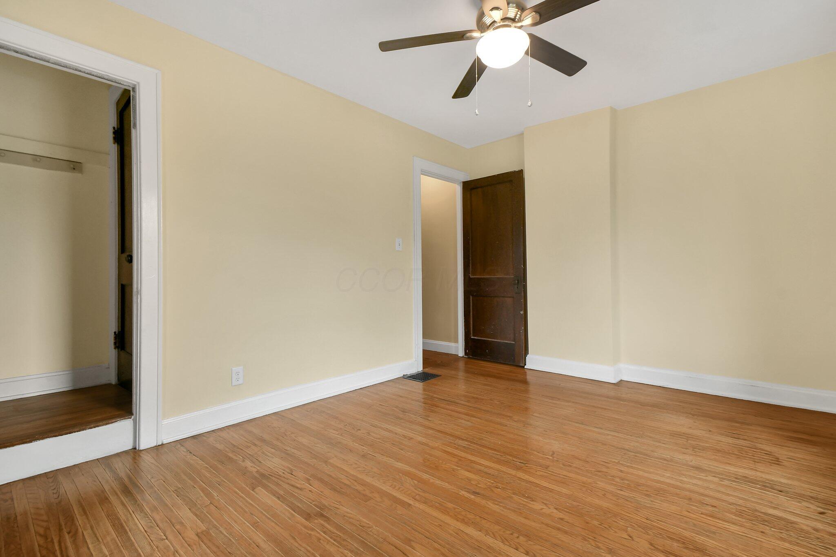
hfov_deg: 100.4
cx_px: 418
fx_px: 348
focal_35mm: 15
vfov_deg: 77.3
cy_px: 278
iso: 640
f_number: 7.1
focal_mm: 10
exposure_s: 1/25
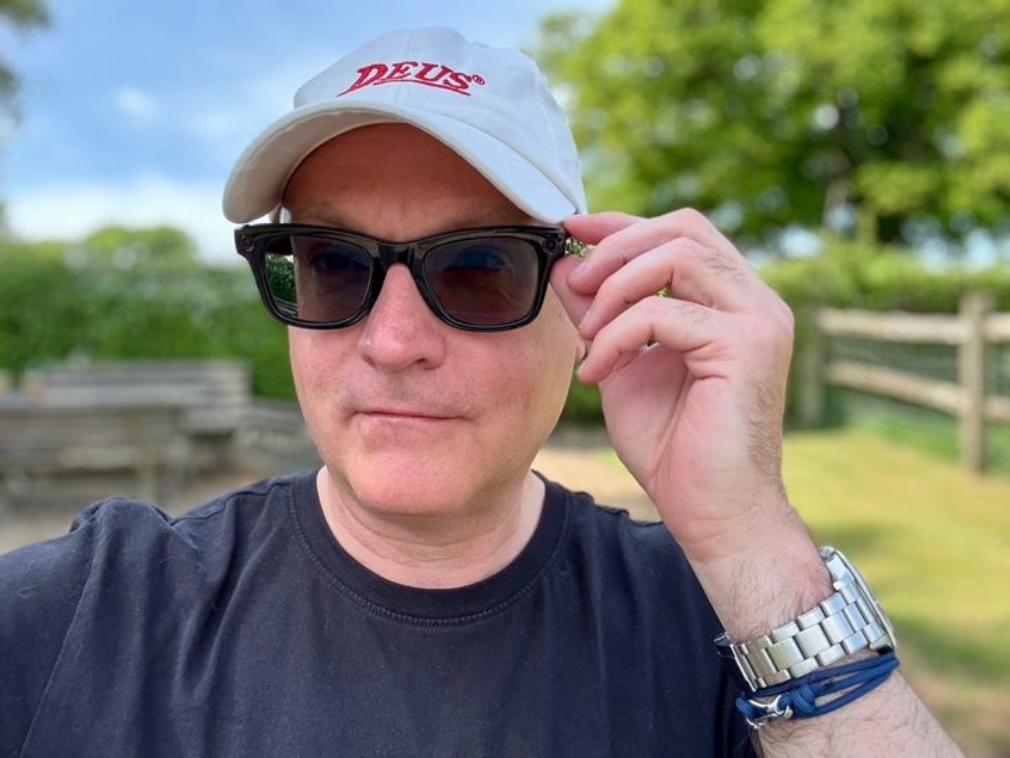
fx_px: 875
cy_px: 379
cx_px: 505
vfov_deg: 46.8
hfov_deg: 60.0
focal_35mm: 30
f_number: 1.9
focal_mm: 2.69
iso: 40
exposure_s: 1/270
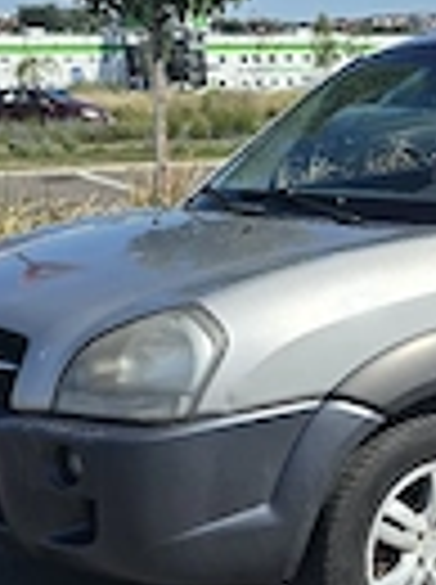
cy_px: 486
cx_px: 476
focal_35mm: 71
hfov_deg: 19.8
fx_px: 1196
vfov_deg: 26.8
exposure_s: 1/1000
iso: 12
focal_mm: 6.3
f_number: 1.7
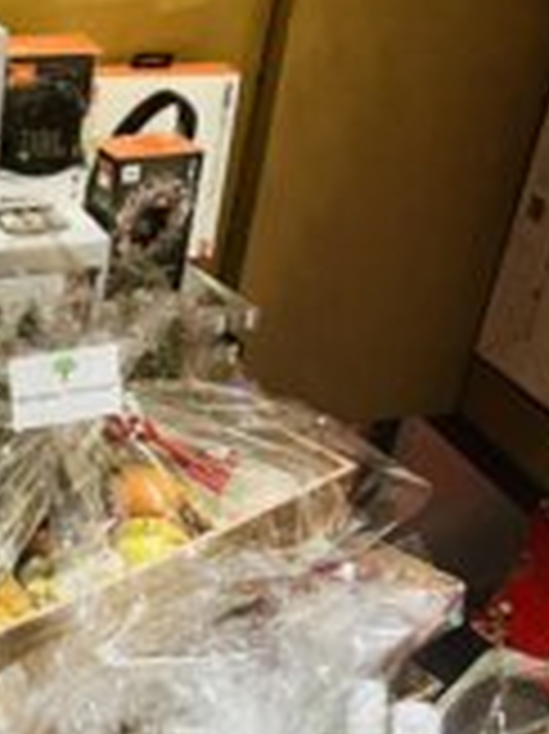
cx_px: -45
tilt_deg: -30.2
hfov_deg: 21.8
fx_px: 1355
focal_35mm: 64
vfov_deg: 30.3
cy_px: 342
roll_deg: -4.5
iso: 500
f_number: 1.6
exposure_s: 1/33
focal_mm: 5.1
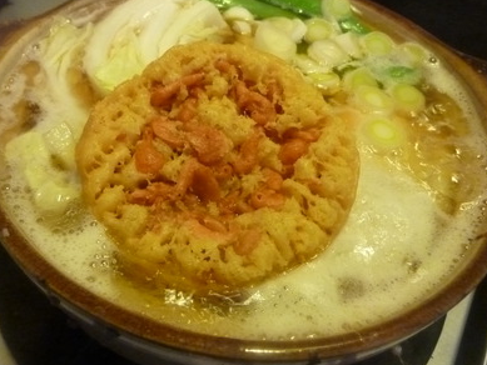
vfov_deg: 51.4
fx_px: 380
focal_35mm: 27
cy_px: 181
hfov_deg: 65.2
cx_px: 228
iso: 800
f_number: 3.3
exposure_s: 1/30
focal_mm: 4.5
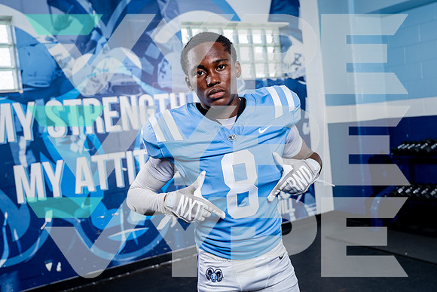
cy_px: 146
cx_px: 218
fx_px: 450
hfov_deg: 51.7
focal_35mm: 37
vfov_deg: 35.9
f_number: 4
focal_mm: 35
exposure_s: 1/250
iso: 100
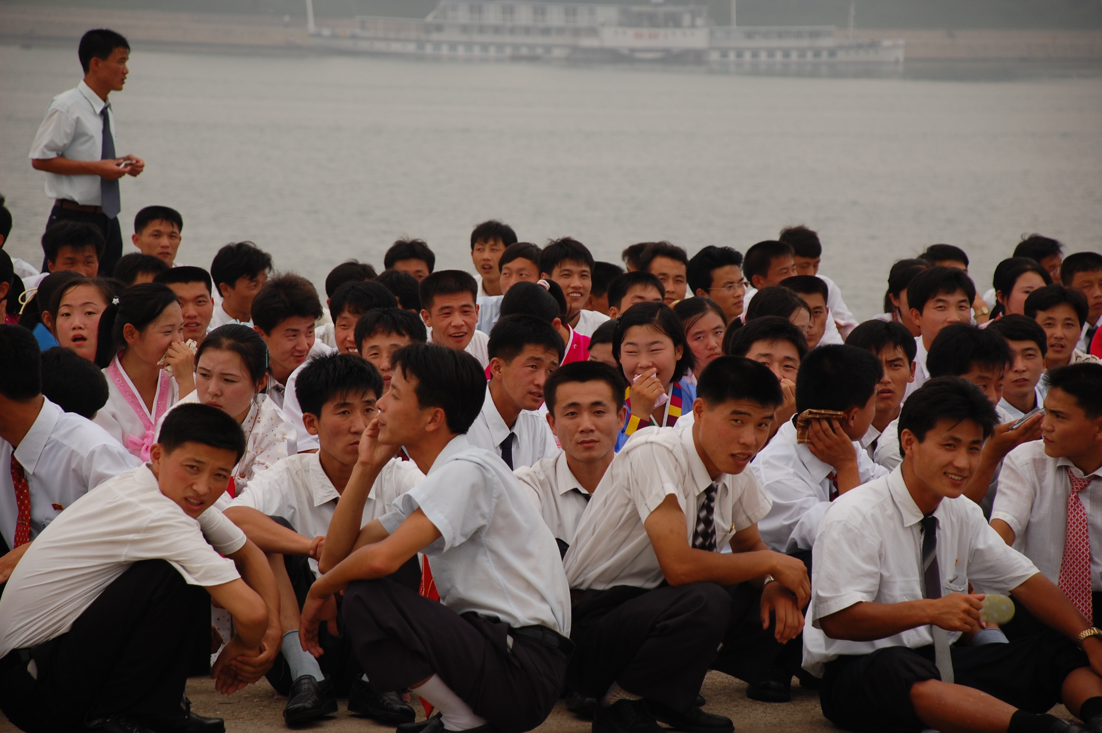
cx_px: 551
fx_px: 4817
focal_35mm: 158
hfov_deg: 13.1
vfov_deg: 8.7
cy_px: 366
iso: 200
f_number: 5.6
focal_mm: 105
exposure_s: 1/320
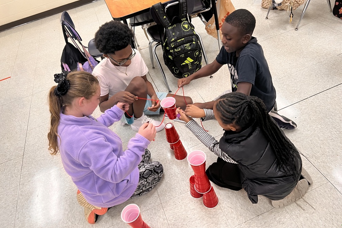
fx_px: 266
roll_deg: +15.5
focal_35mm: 28
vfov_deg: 46.3
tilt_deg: -39.1
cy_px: 100
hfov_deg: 65.5
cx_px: 176
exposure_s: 1/60
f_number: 1.5
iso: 100
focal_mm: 5.7
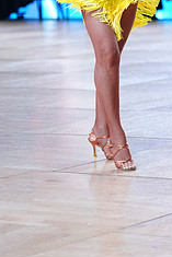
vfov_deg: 9.0
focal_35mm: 225
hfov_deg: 6.1
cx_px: 186
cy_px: -40
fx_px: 1610
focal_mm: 91
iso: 1250
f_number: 2.8
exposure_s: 1/800
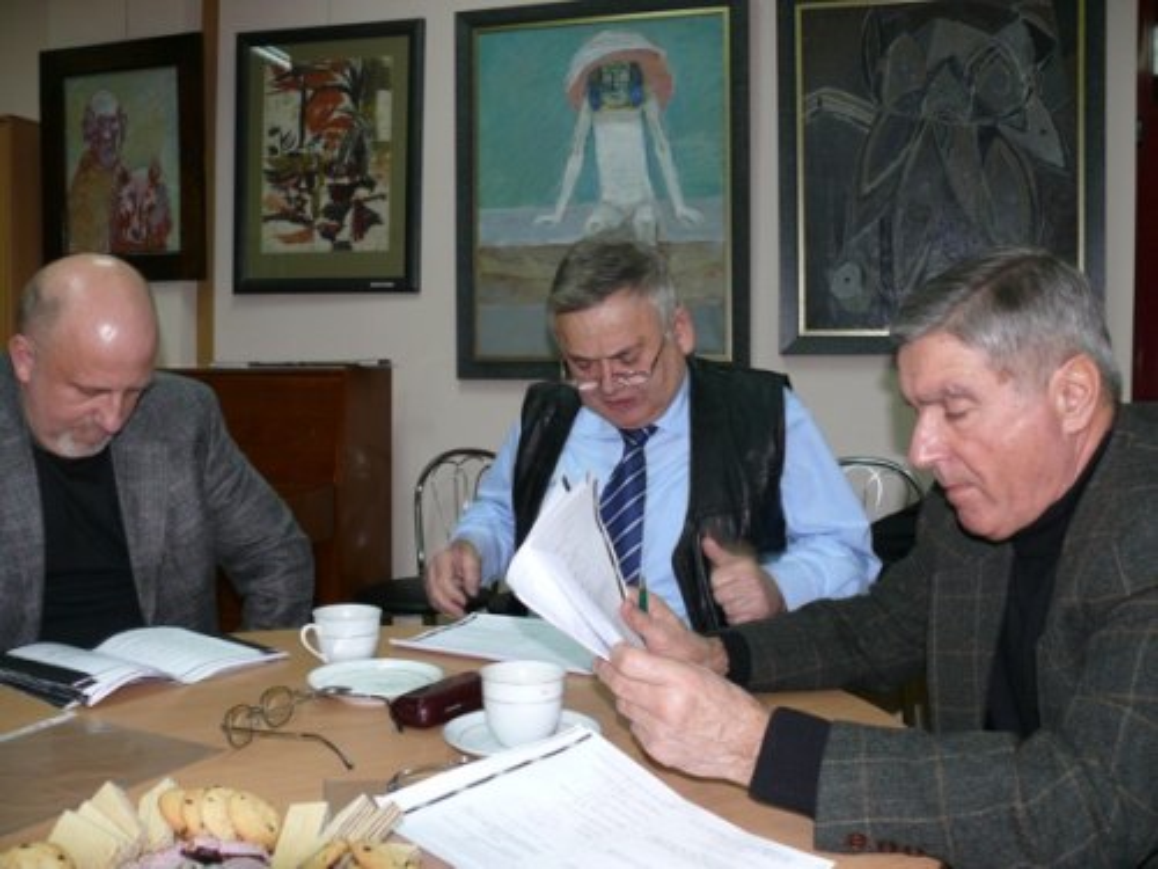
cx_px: 579
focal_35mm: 35
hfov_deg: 52.6
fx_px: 1171
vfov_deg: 40.7
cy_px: 434
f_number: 2.8
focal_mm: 7.4
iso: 100
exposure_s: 1/30
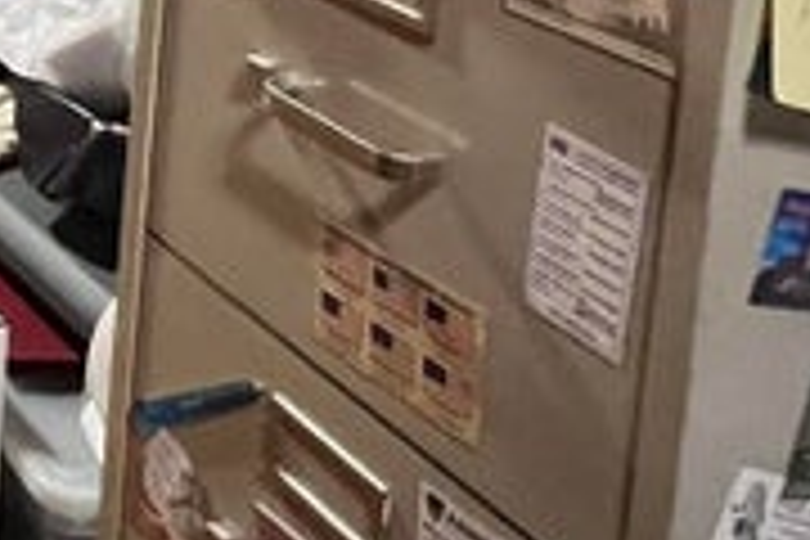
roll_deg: -1.3
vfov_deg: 18.0
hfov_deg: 24.6
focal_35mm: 64
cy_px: -351
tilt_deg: -7.9
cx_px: -394
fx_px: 1440
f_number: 1.8
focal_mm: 1.57
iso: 800
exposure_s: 1/40
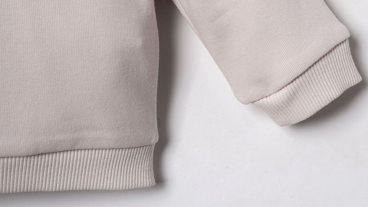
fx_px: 771
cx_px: 184
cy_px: -58
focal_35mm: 79
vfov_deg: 14.7
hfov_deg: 26.9
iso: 250
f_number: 9
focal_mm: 50
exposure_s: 1/125
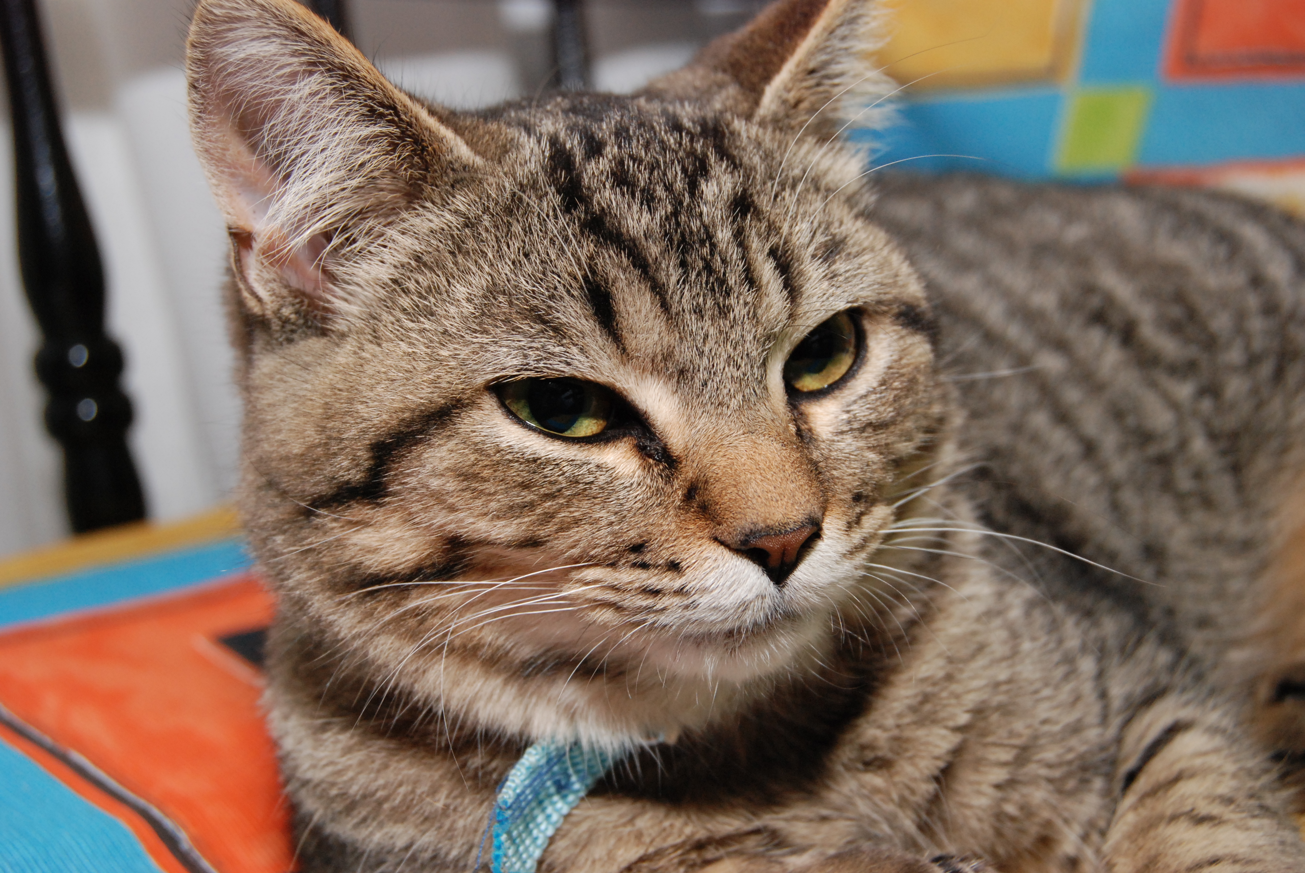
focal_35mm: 52
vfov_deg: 25.8
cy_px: 436
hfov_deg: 37.8
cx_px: 652
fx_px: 1905
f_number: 6.3
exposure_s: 1/60
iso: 640
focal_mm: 35
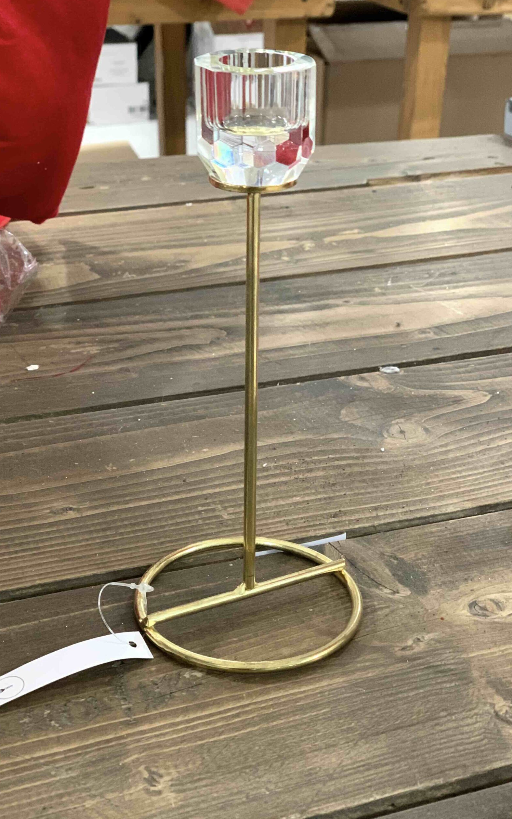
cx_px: 251
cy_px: 407
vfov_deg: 36.3
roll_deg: -1.2
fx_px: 1250
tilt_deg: -27.9
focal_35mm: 56
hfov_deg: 23.1
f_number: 2.4
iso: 400
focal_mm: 6
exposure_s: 1/33
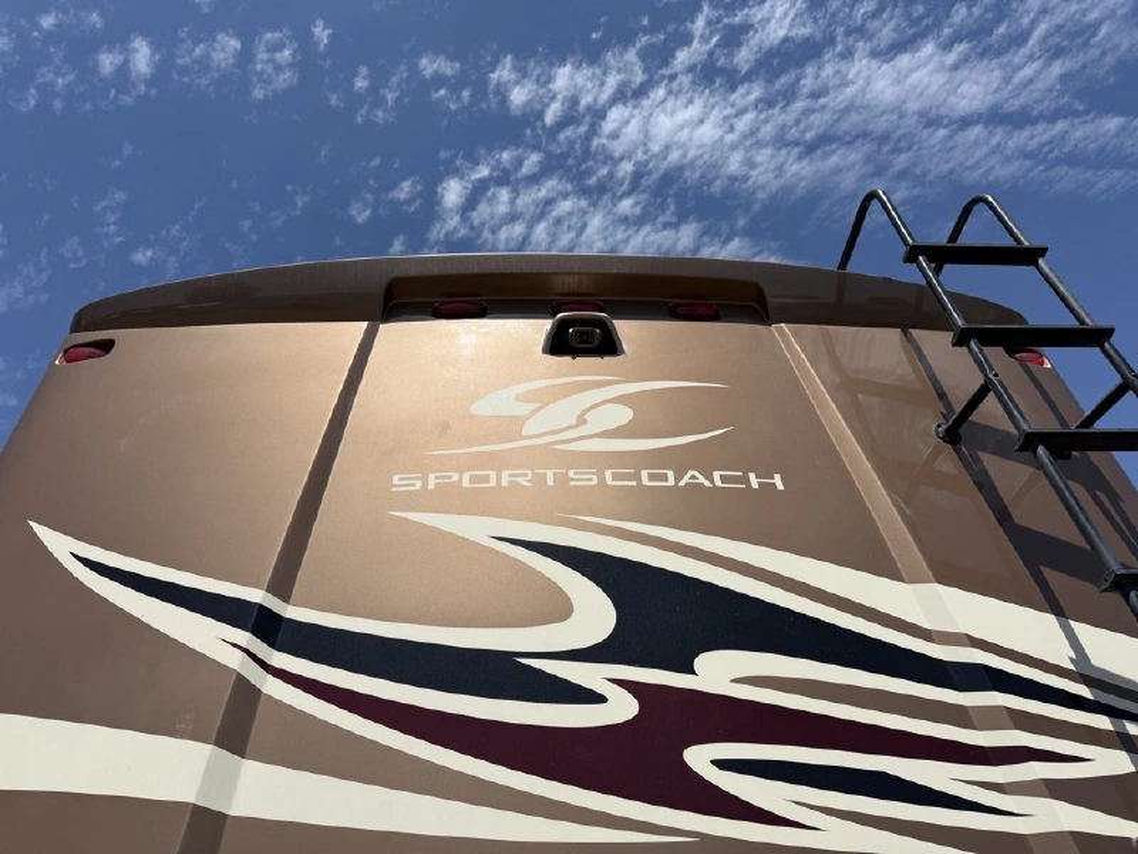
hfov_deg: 71.6
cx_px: 569
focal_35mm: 24
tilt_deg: +39.9
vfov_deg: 56.8
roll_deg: +2.9
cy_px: 427
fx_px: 789
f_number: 1.78
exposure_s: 1/8130
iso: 80
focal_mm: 6.76
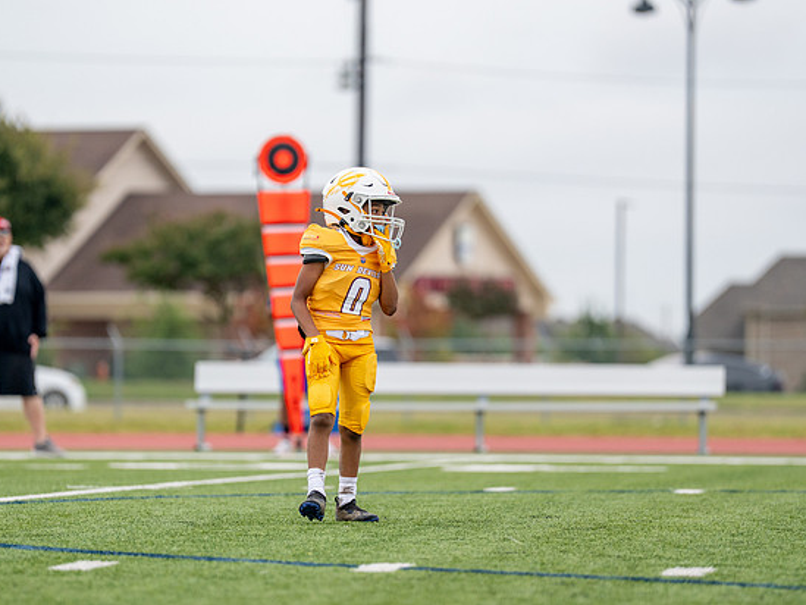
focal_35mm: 291
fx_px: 6777
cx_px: 369
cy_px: 330
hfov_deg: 6.8
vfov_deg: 5.1
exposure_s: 1/2000
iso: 400
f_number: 2.8
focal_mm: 200
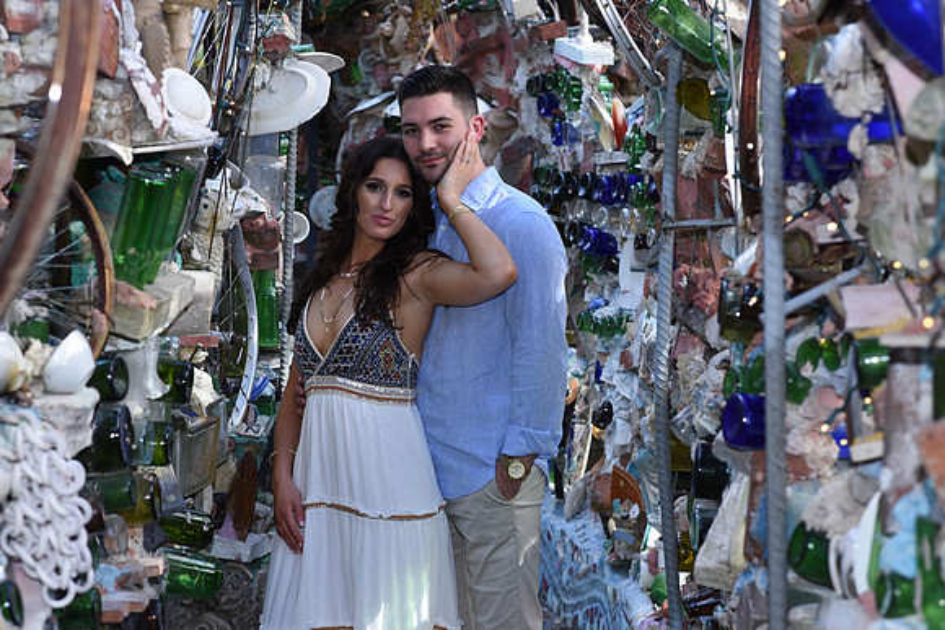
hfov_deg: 23.9
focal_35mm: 85
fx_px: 2232
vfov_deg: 16.1
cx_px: 472
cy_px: 315
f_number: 6.3
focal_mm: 85
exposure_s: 1/160
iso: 320
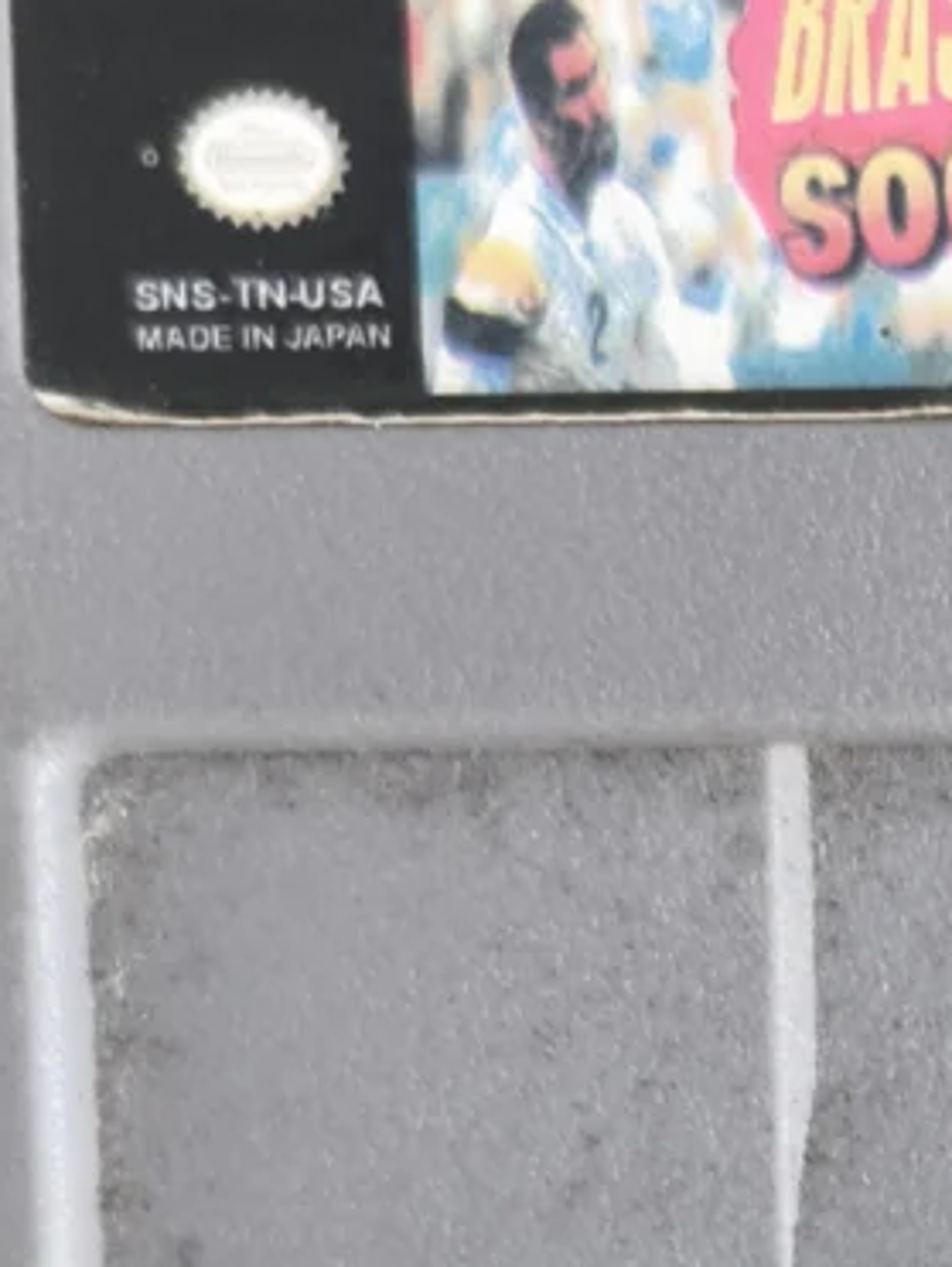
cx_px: 1348
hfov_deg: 12.7
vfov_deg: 17.1
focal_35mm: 112
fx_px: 4100
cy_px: 1308
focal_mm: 4.95
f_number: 1.5
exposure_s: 1/40
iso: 800
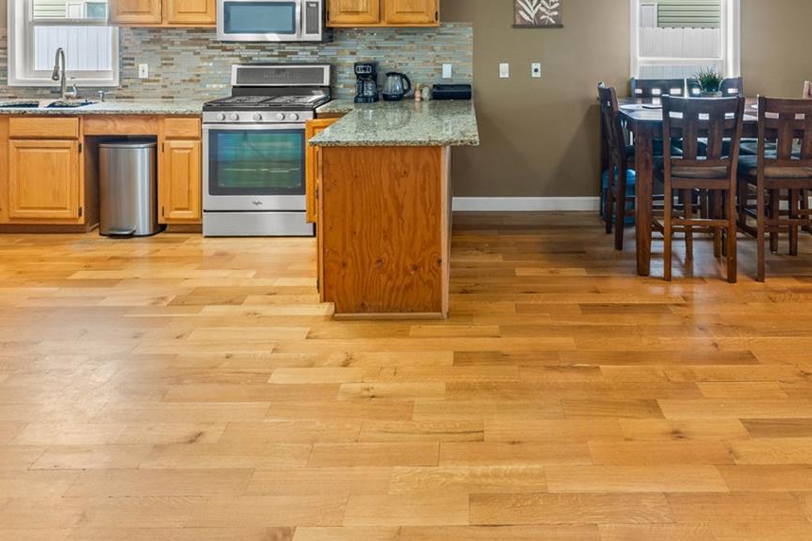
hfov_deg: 65.1
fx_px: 631
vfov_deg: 43.7
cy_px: 93
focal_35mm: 28
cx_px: 467
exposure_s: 1
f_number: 10
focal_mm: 10
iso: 200
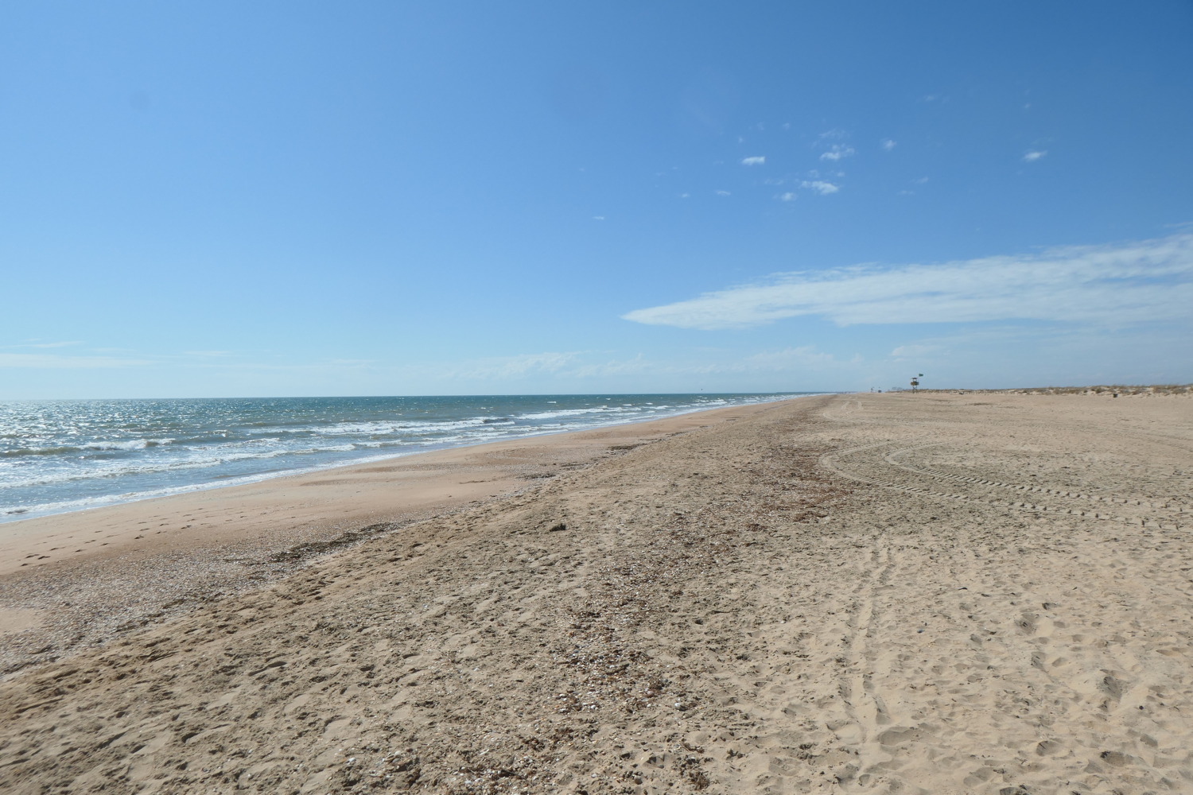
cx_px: 596
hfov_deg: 73.7
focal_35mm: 24
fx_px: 795
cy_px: 398
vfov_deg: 53.1
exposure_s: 1/1000
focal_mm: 8.8
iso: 200
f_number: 8
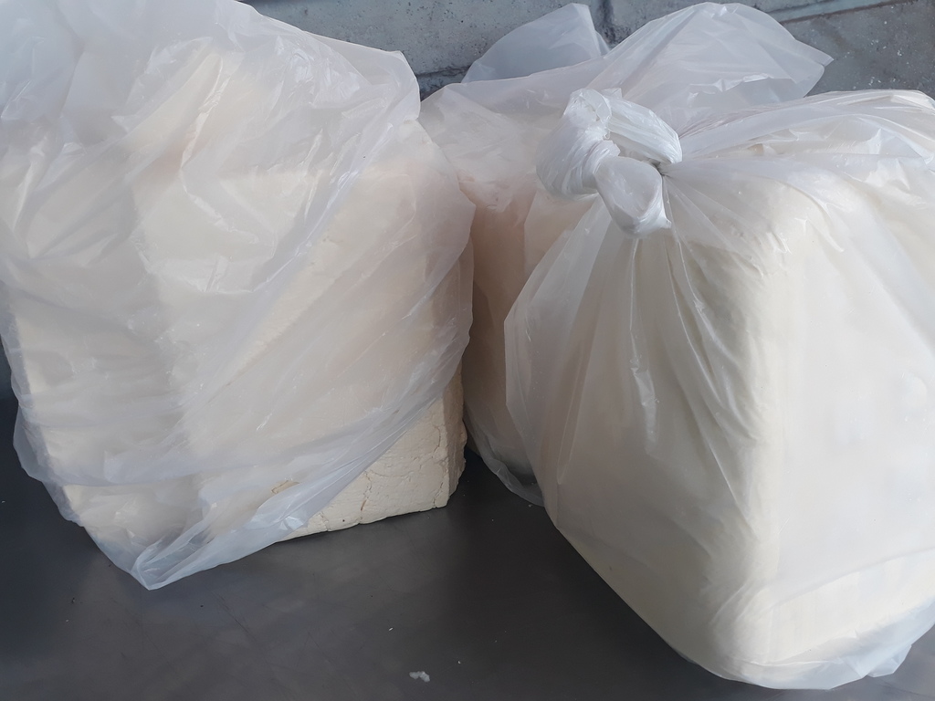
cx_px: 468
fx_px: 729
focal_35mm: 27
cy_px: 350
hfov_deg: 65.3
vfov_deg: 51.4
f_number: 1.9
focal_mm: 3.6
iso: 64
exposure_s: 1/120
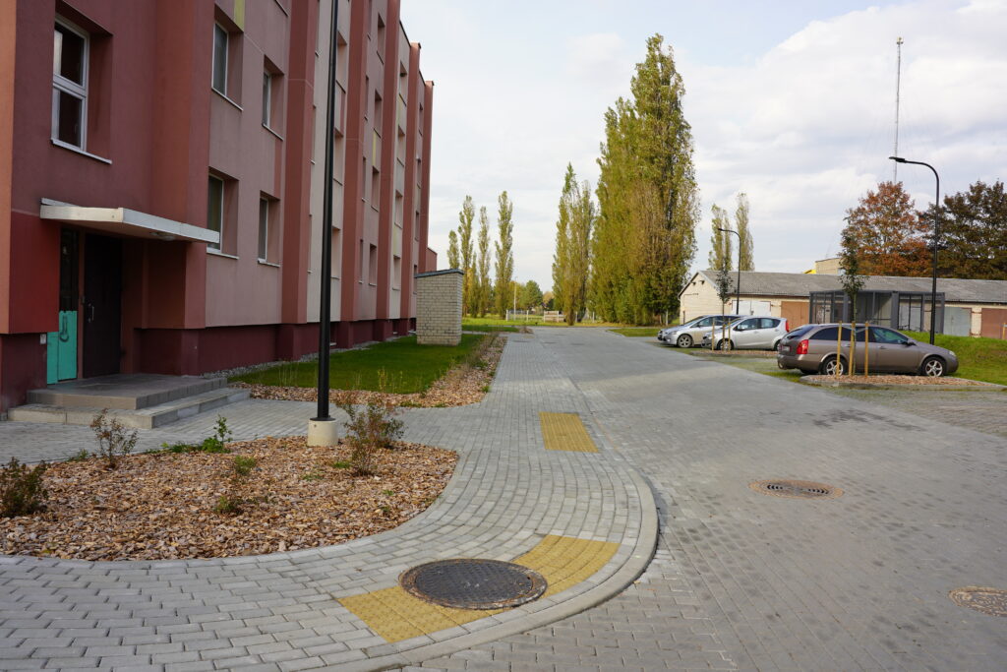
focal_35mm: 28
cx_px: 504
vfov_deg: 46.4
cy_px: 336
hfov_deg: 65.5
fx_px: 783
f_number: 8
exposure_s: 1/125
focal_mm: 28
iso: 100
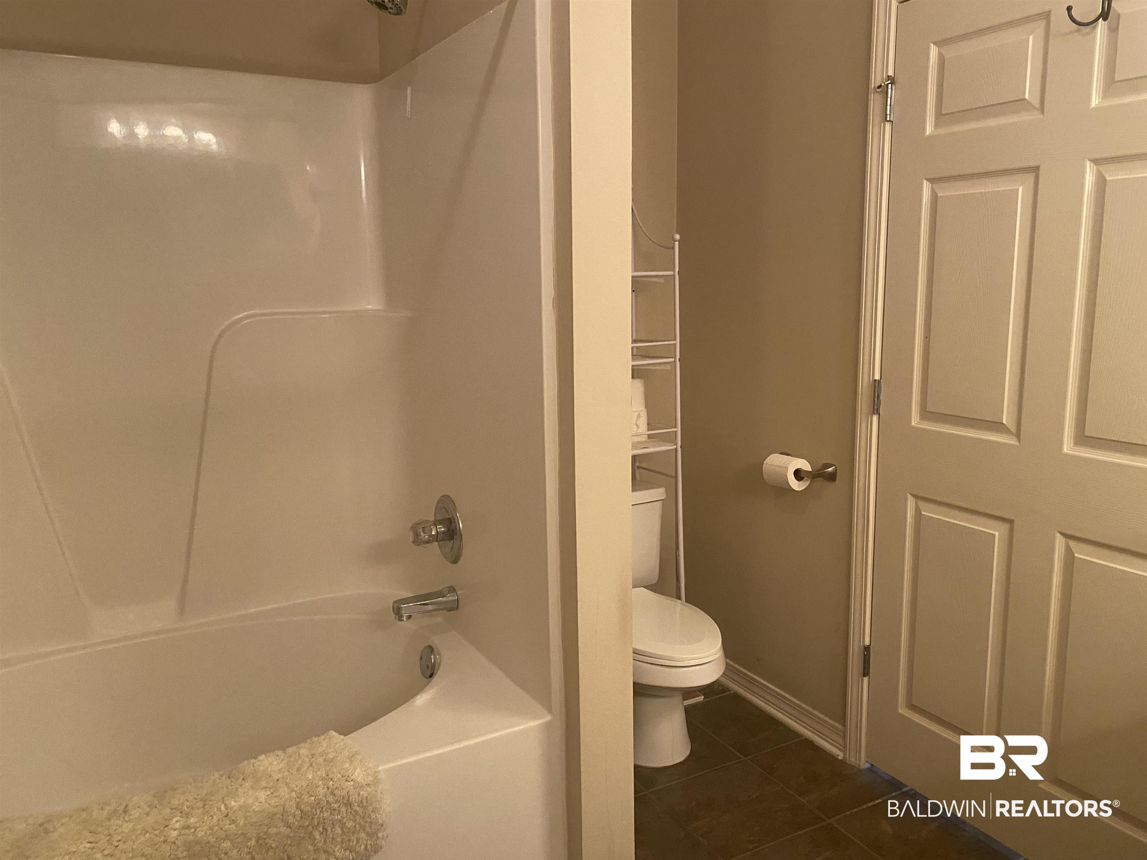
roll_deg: +0.6
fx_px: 862
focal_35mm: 26
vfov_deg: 53.1
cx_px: 574
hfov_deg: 67.3
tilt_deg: -10.3
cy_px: 430
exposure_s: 1/60
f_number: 1.8
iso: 500
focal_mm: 4.25
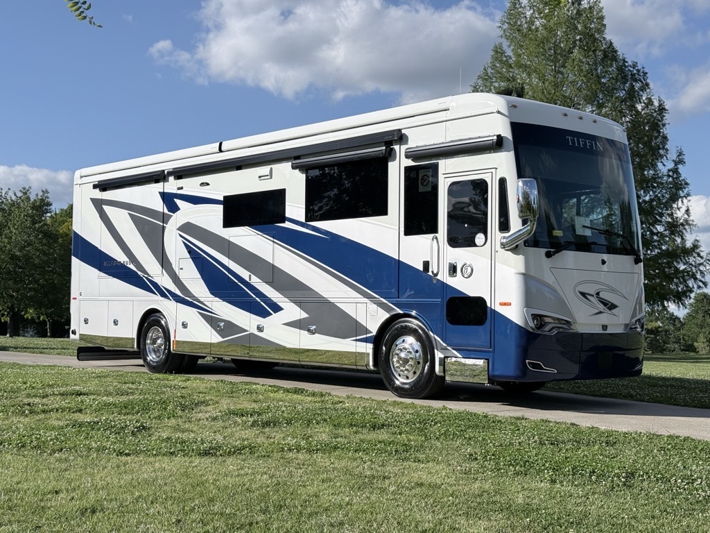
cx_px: 355
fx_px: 985
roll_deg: +0.2
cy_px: 266
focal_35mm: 48
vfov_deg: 30.3
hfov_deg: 39.7
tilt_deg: +4.0
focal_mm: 6.76
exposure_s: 1/8772
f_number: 1.78
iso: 64
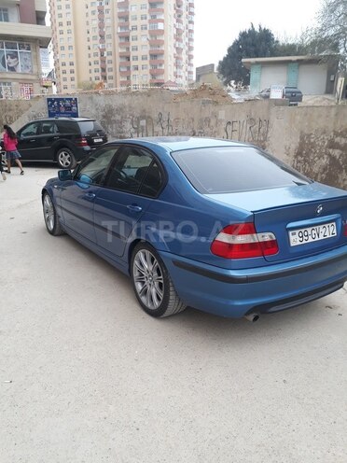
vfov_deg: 65.3
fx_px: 361
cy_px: 232
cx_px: 174
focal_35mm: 27
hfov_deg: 51.4
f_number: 1.9
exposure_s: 1/100
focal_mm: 3.6
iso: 50
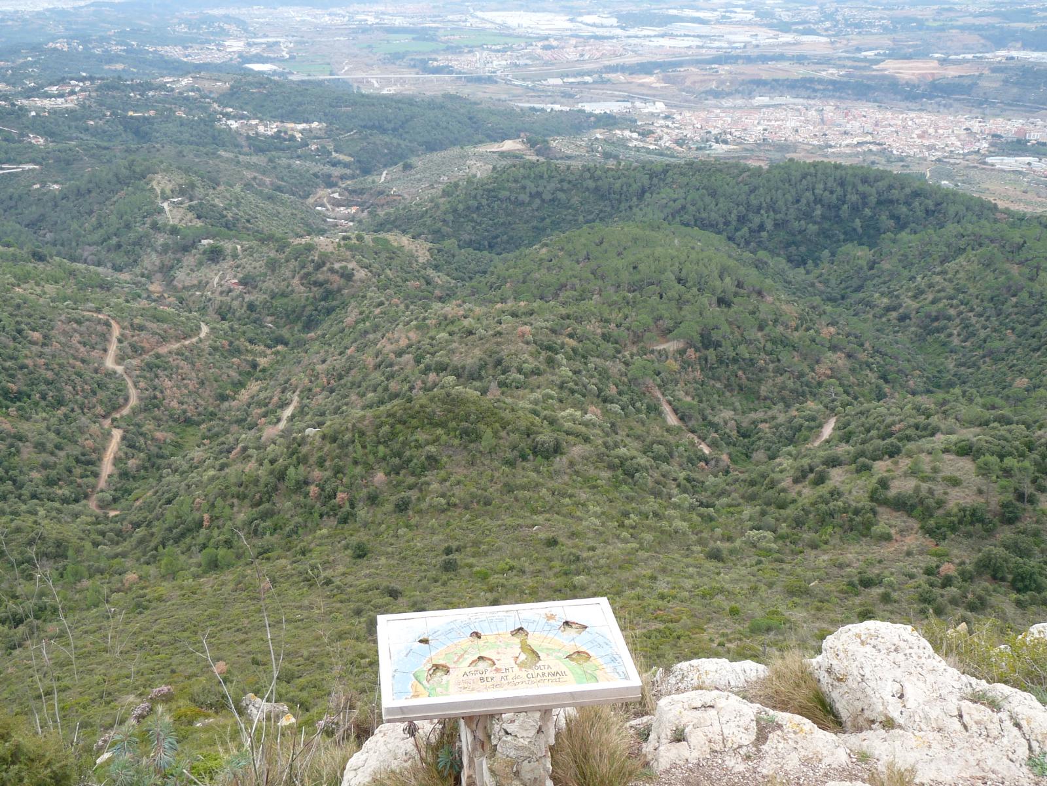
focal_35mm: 35
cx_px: 524
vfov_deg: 40.7
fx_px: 1059
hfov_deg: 52.6
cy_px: 393
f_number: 4
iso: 100
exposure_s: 1/125
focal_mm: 6.2
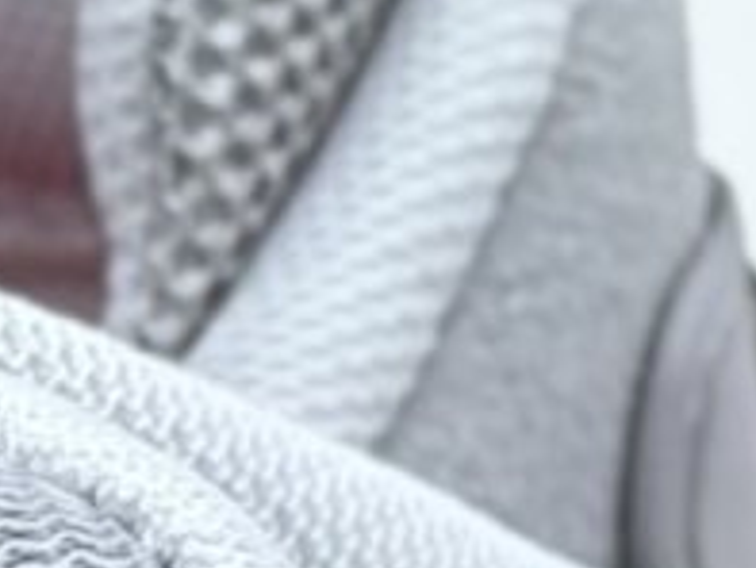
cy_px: 533
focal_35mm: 260
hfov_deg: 7.1
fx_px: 5682
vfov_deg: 5.7
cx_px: -1113
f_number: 1.78
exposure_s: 1/596
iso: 64
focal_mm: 6.76
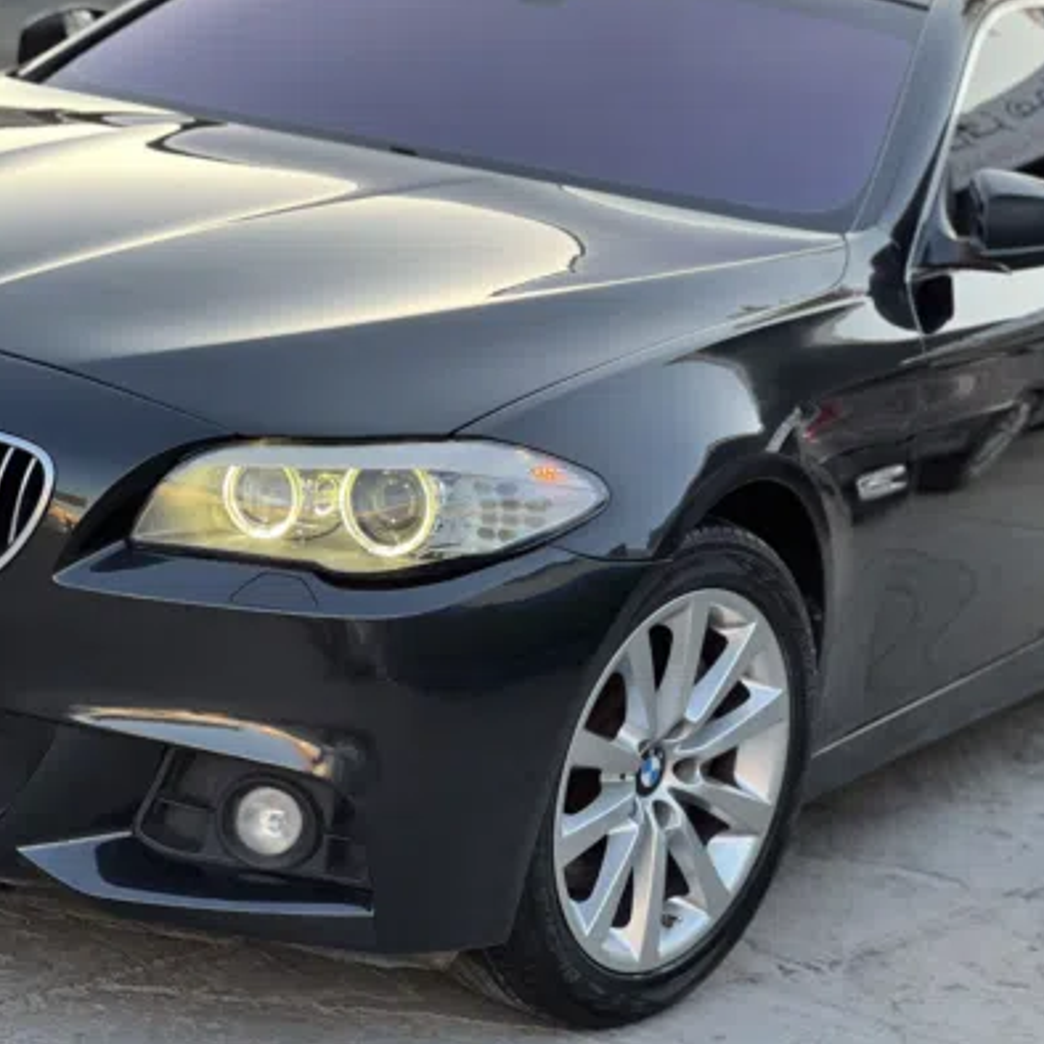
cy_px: 396
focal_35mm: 92
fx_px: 3139
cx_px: 525
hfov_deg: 18.9
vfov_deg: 18.9
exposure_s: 1/121
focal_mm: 9
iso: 80
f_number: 2.8
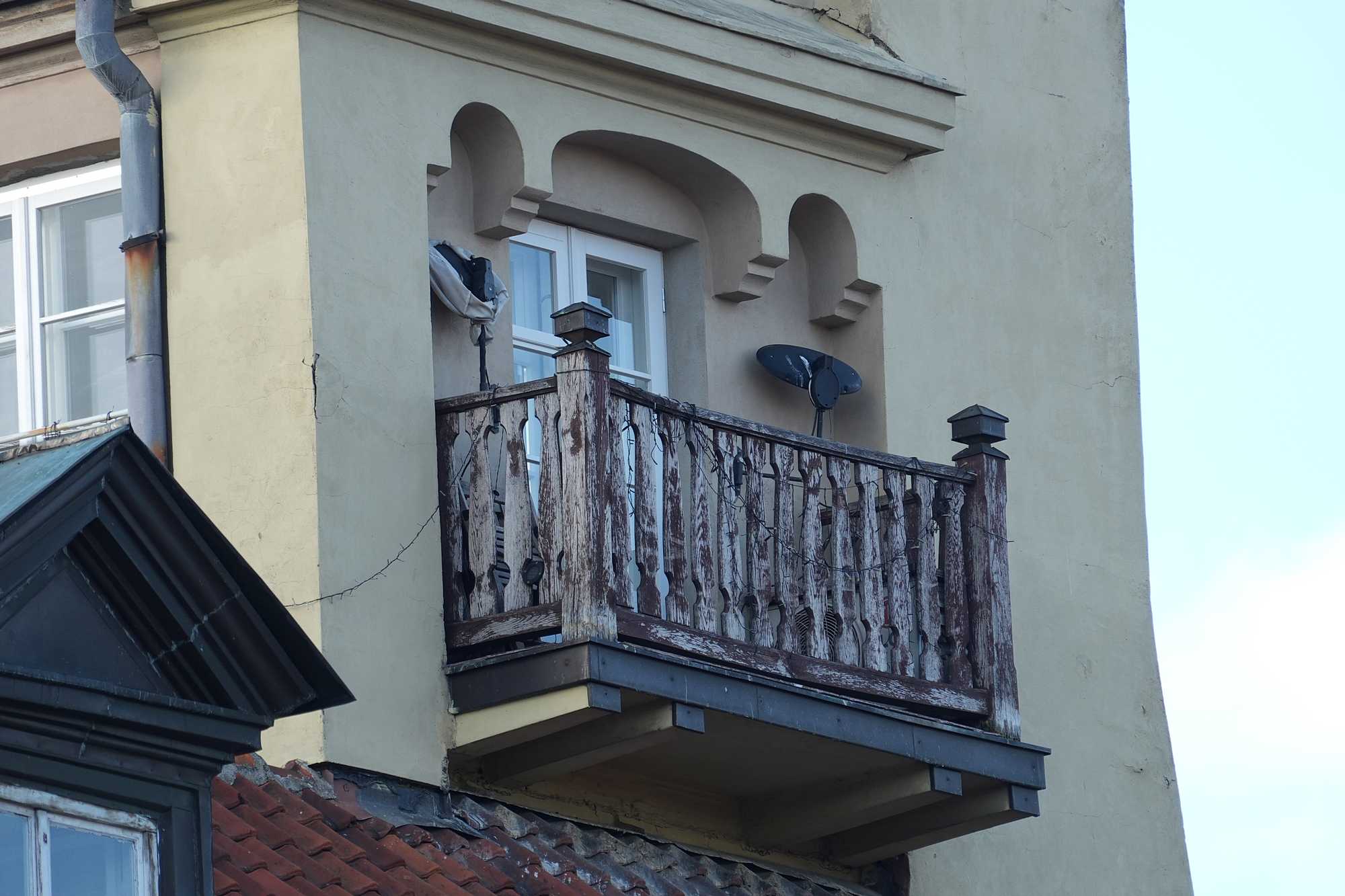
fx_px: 22413
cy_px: 448
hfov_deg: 3.4
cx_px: 672
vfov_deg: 2.3
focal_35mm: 600
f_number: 4
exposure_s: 1/250
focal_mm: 210
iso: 160
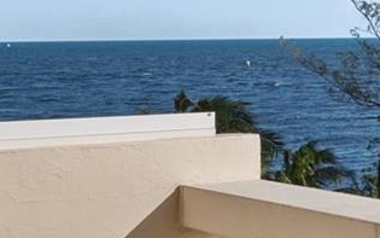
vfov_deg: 12.3
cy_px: 30
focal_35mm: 106
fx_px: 1098
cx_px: 848
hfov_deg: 14.6
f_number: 8
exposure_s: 1/1600
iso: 250
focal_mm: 16
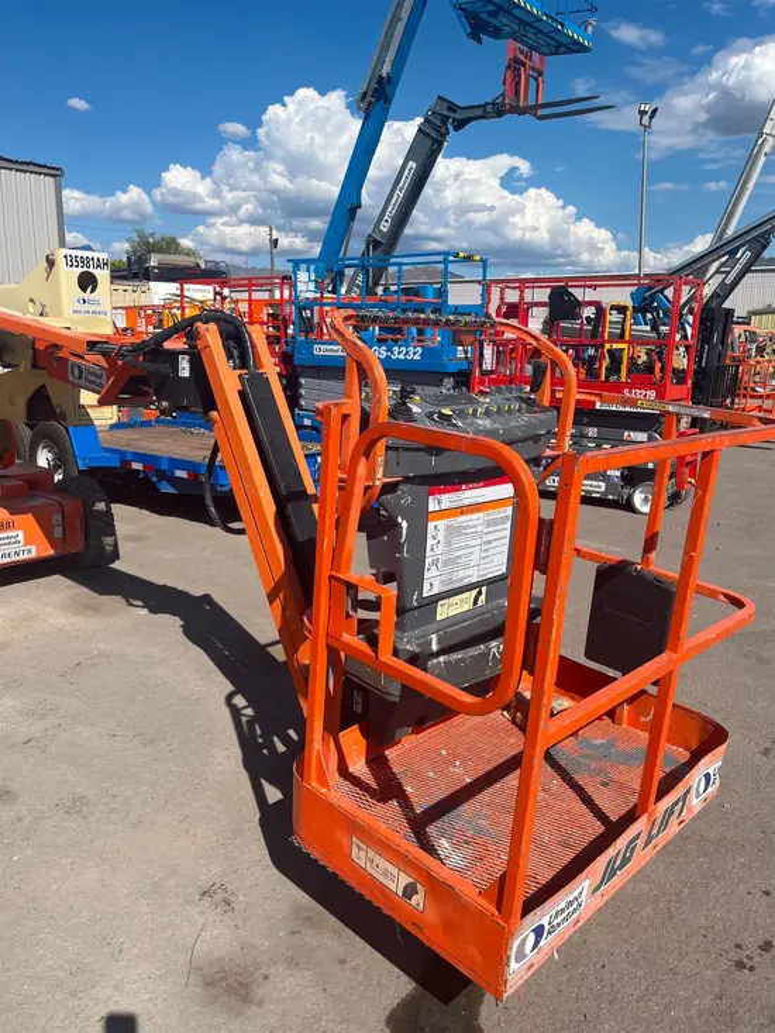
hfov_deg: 53.1
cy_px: 516
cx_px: 388
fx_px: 776
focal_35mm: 26
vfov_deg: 67.3
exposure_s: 1/4651
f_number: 1.6
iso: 50
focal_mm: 5.1
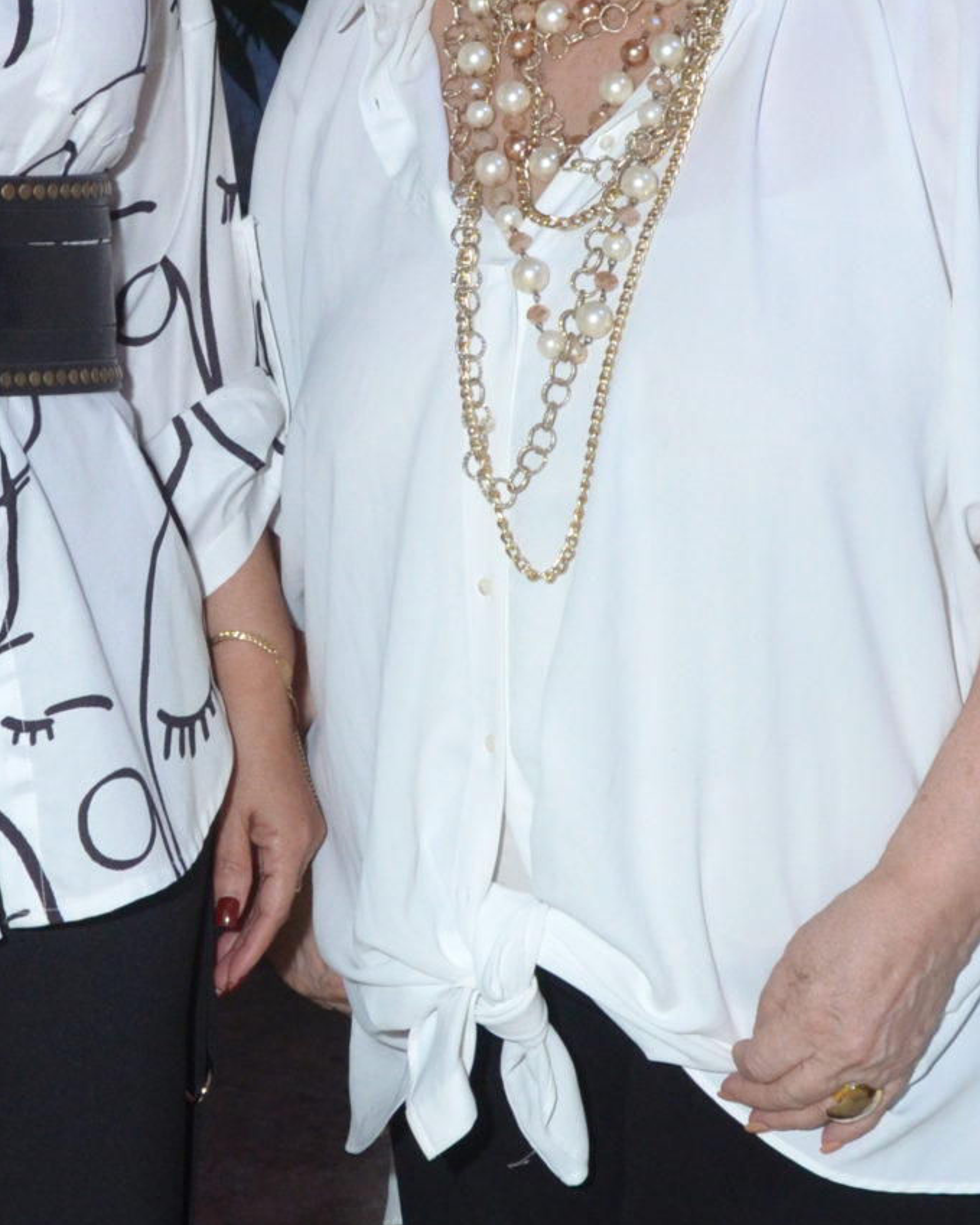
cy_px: 668
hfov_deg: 16.8
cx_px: 281
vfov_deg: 21.0
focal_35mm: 91
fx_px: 3300
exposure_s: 1/80
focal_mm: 22
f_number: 5.6
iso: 800
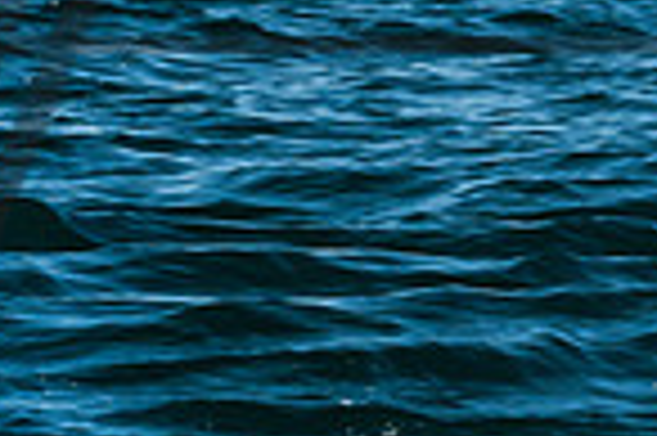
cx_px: -145
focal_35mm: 750
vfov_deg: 1.8
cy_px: -322
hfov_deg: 2.7
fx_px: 13672
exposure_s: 1/400
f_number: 10
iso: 400
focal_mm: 115
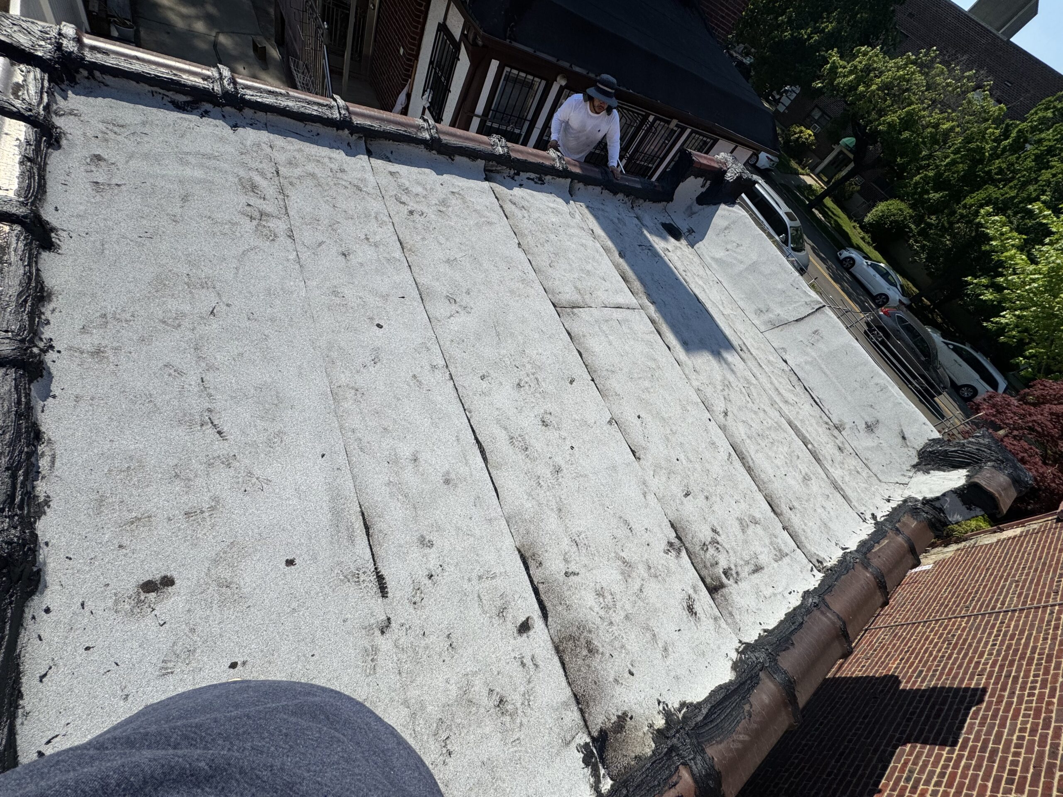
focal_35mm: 14
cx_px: 532
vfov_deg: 85.7
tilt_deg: -45.5
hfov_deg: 102.1
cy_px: 398
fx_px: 430
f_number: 2.2
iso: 50
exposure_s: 1/4132
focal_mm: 2.22
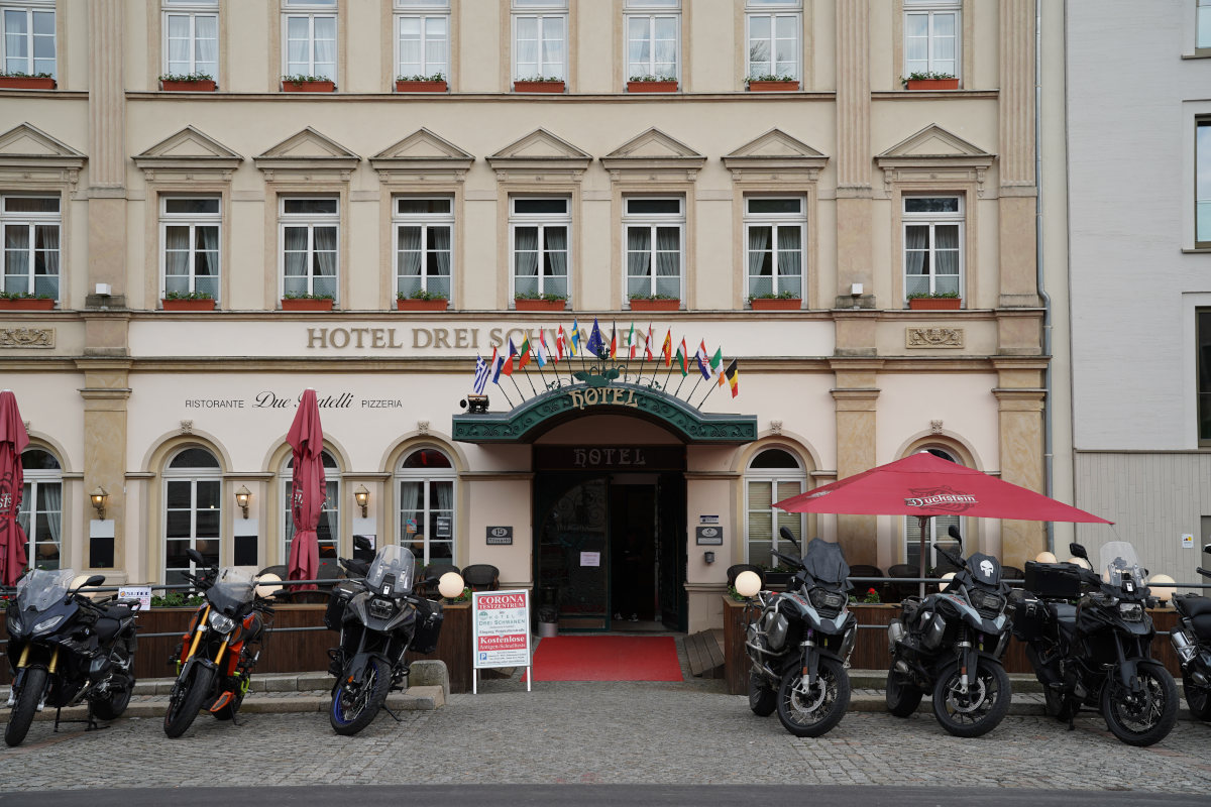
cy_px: 404
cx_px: 606
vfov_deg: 31.2
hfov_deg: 45.4
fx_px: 1446
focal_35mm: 43
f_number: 4
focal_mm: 43
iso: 100
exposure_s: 1/160
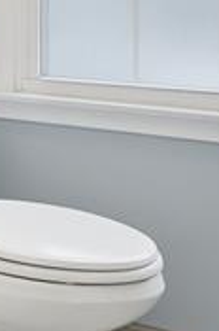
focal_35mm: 79
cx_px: -119
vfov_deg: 24.3
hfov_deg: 15.7
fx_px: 724
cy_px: -17
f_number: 8
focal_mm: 18
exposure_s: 1/2500
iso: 2000
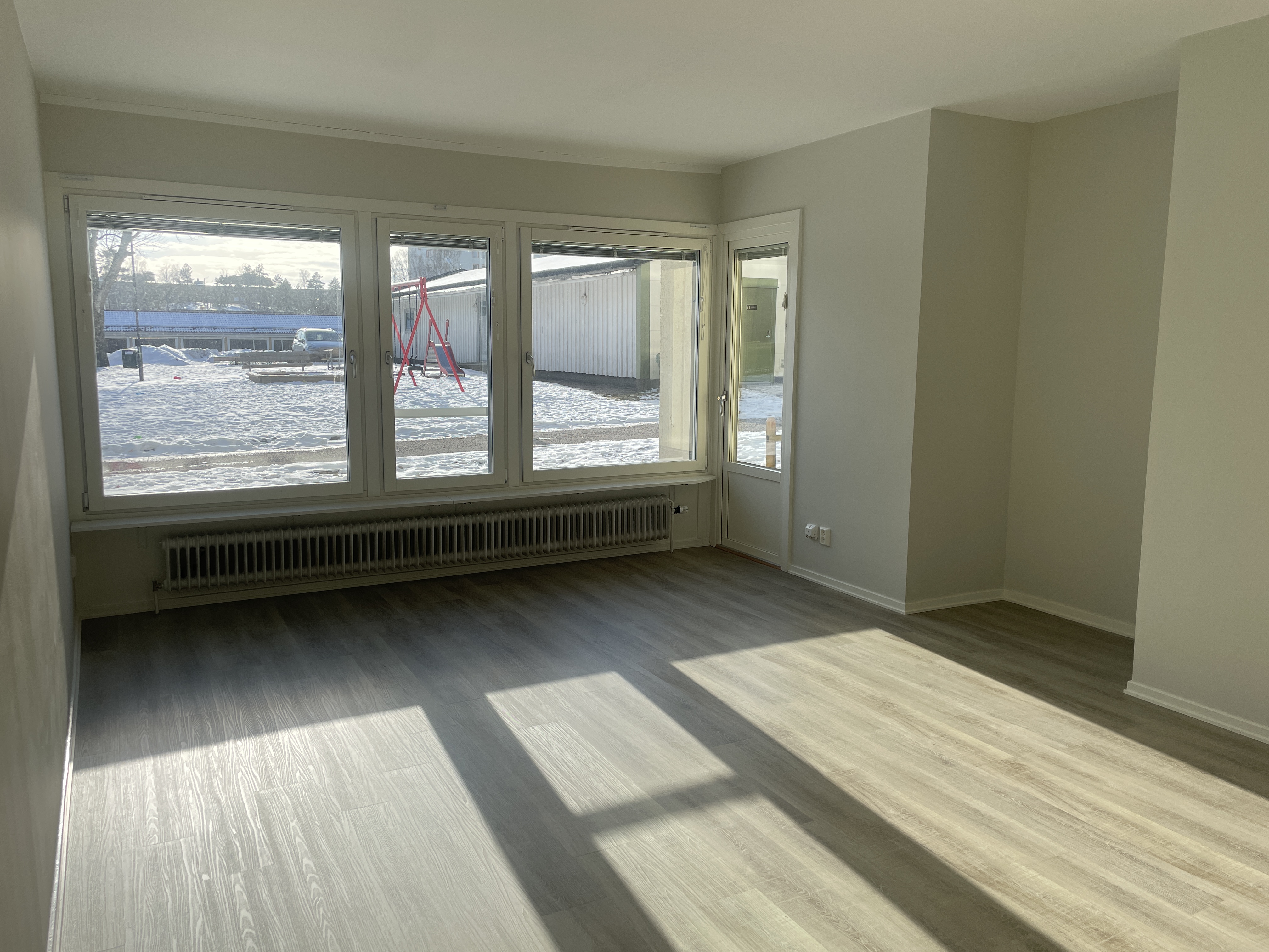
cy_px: 476
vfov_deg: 53.1
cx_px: 634
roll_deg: +0.0
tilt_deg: -7.1
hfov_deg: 67.3
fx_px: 953
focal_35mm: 26
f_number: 1.6
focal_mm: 4.2
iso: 32
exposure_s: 1/1949
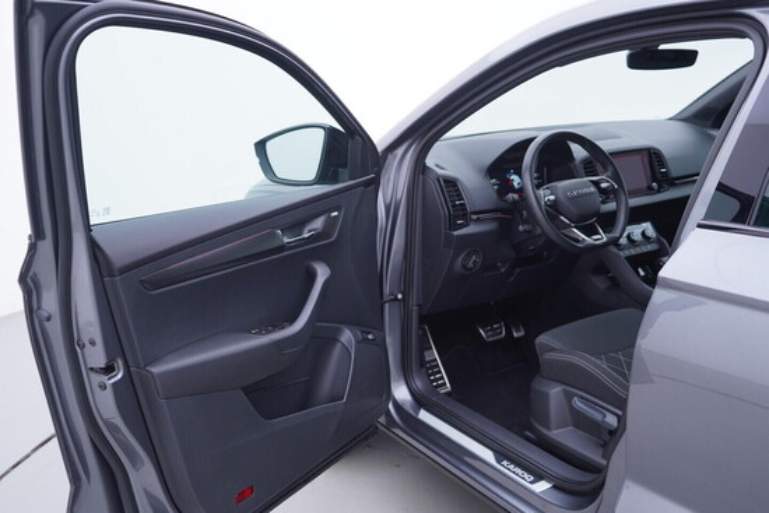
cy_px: 256
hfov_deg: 53.1
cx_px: 384
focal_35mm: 36
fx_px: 769
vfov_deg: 36.9
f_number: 3.2
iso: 125
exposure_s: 1/50
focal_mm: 24
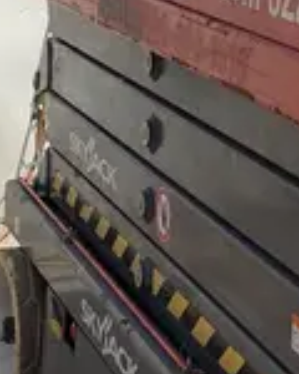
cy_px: 64
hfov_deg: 12.1
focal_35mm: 124
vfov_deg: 15.4
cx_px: 366
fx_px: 1372
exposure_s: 1/3731
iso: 32
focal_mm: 4.25
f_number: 1.8
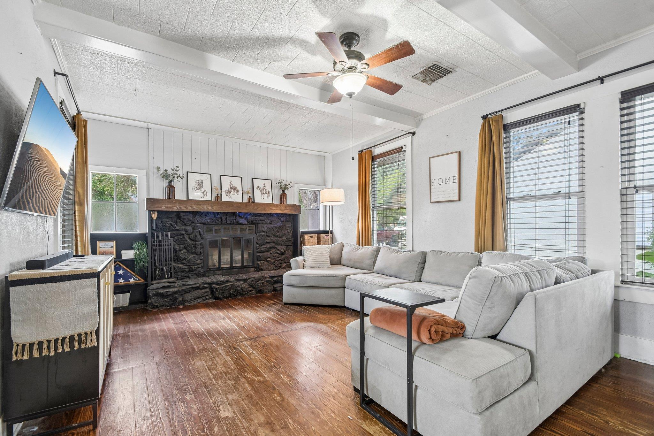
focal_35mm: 15
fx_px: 272
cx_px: 327
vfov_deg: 77.3
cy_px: 218
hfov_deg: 100.4
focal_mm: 10
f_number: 8
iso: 400
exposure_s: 1/3.33
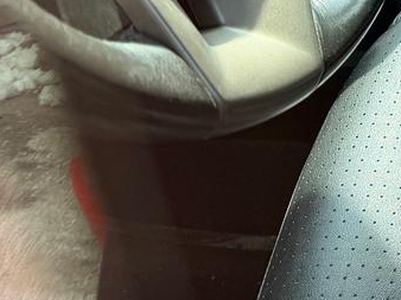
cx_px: 662
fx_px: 1053
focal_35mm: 91
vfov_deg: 14.4
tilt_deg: -32.5
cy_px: -232
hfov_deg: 18.2
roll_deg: -5.7
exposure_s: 1/187
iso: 100
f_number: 1.78
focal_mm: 6.76
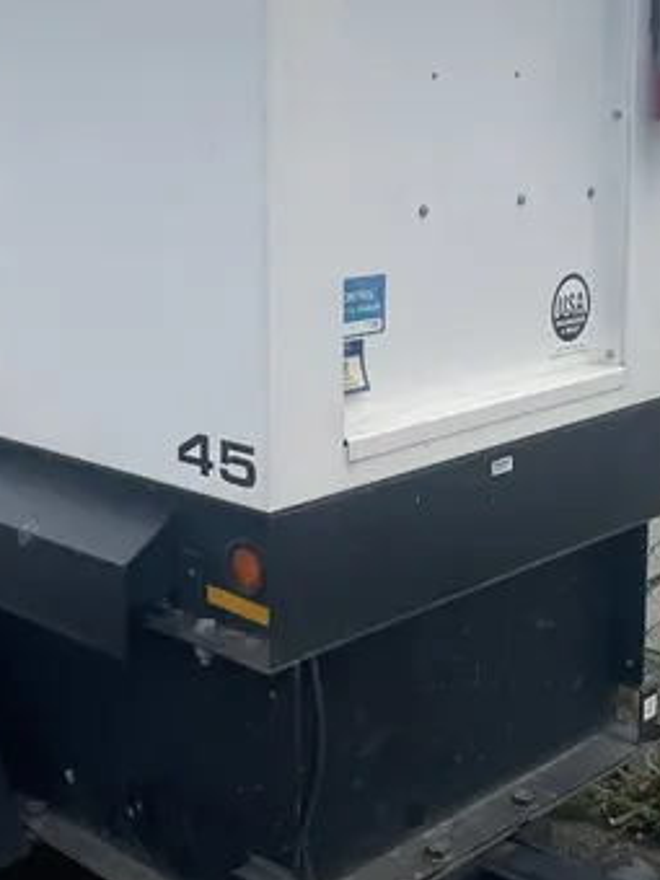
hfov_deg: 25.9
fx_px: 1424
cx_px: 192
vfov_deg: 34.0
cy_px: 283
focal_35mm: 56
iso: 50
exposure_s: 1/406
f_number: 1.6
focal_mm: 4.2
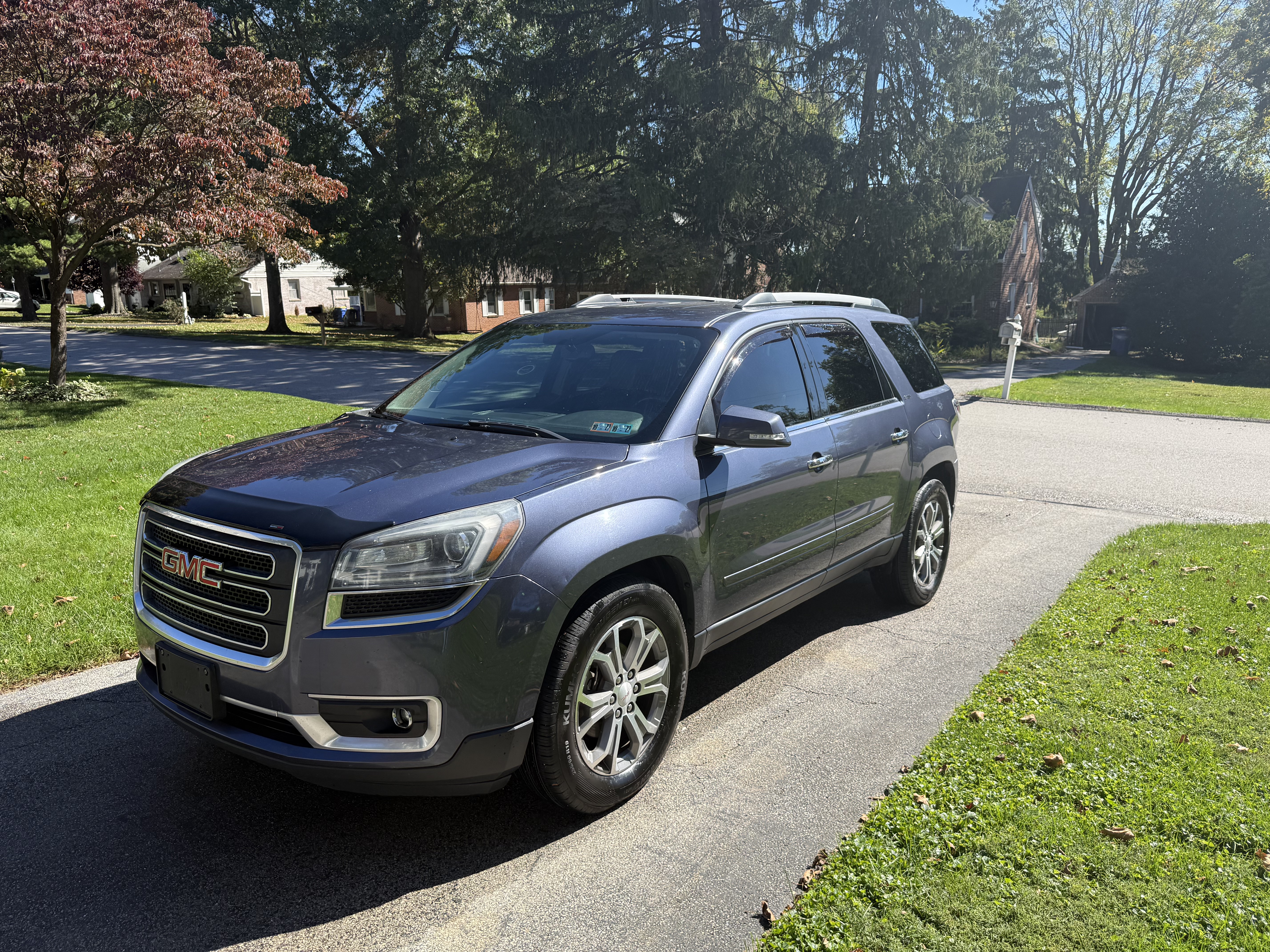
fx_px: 881
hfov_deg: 71.6
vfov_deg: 56.8
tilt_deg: -11.9
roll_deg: +1.2
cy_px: 476
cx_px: 635
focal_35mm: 24
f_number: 1.78
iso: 80
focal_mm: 6.76
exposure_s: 1/1901
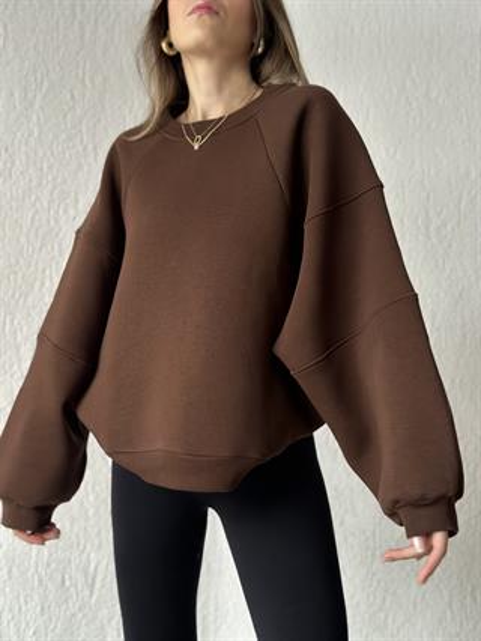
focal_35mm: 48
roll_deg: -0.8
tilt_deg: +4.0
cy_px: 320
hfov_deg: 30.3
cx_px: 240
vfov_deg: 39.6
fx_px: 888
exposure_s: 1/40
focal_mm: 6.86
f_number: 1.78
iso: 400
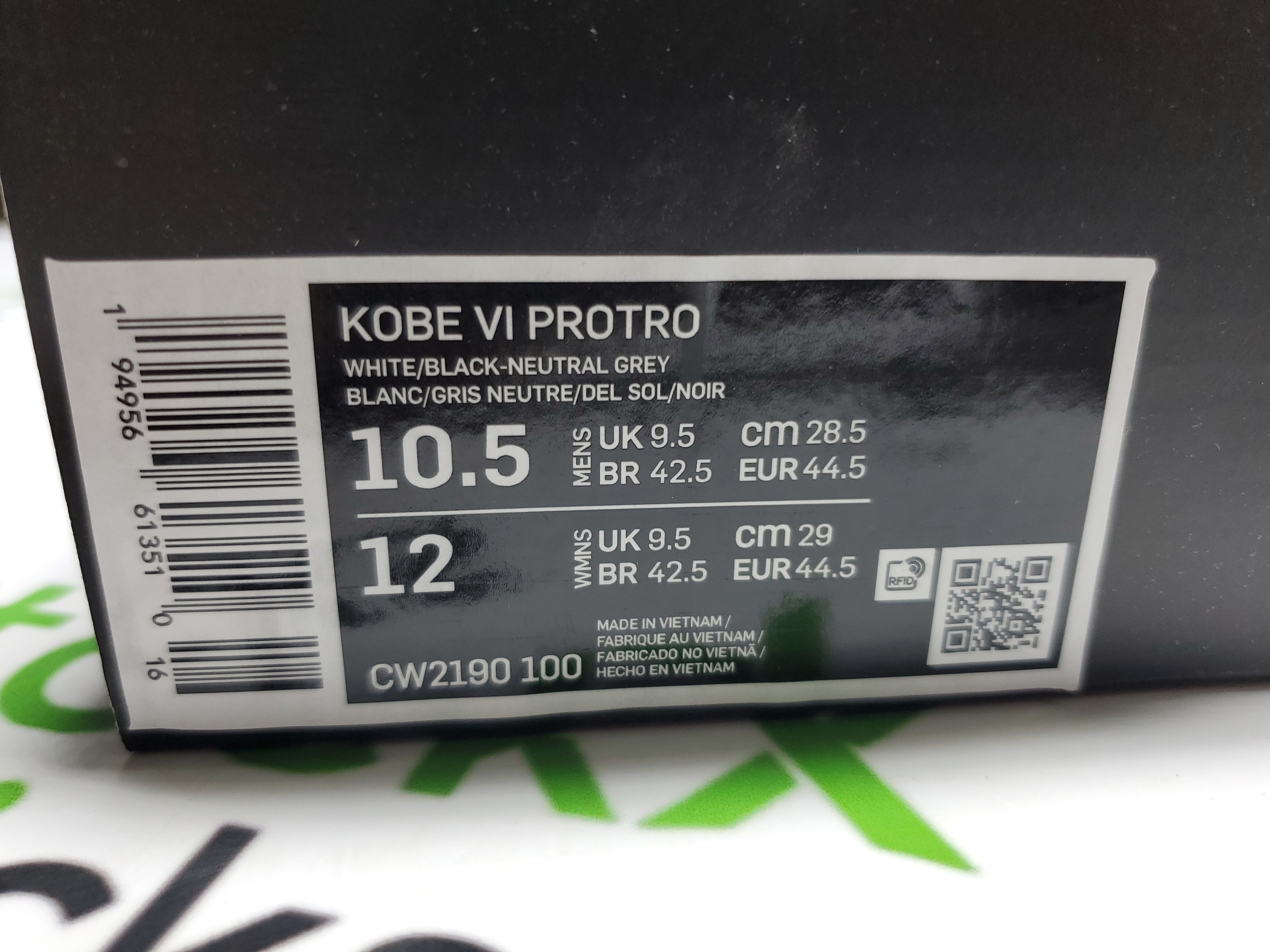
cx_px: 635
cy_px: 476
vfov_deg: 53.1
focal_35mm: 26
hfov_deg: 67.3
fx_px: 954
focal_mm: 4.3
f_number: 1.5
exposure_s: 1/122
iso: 50
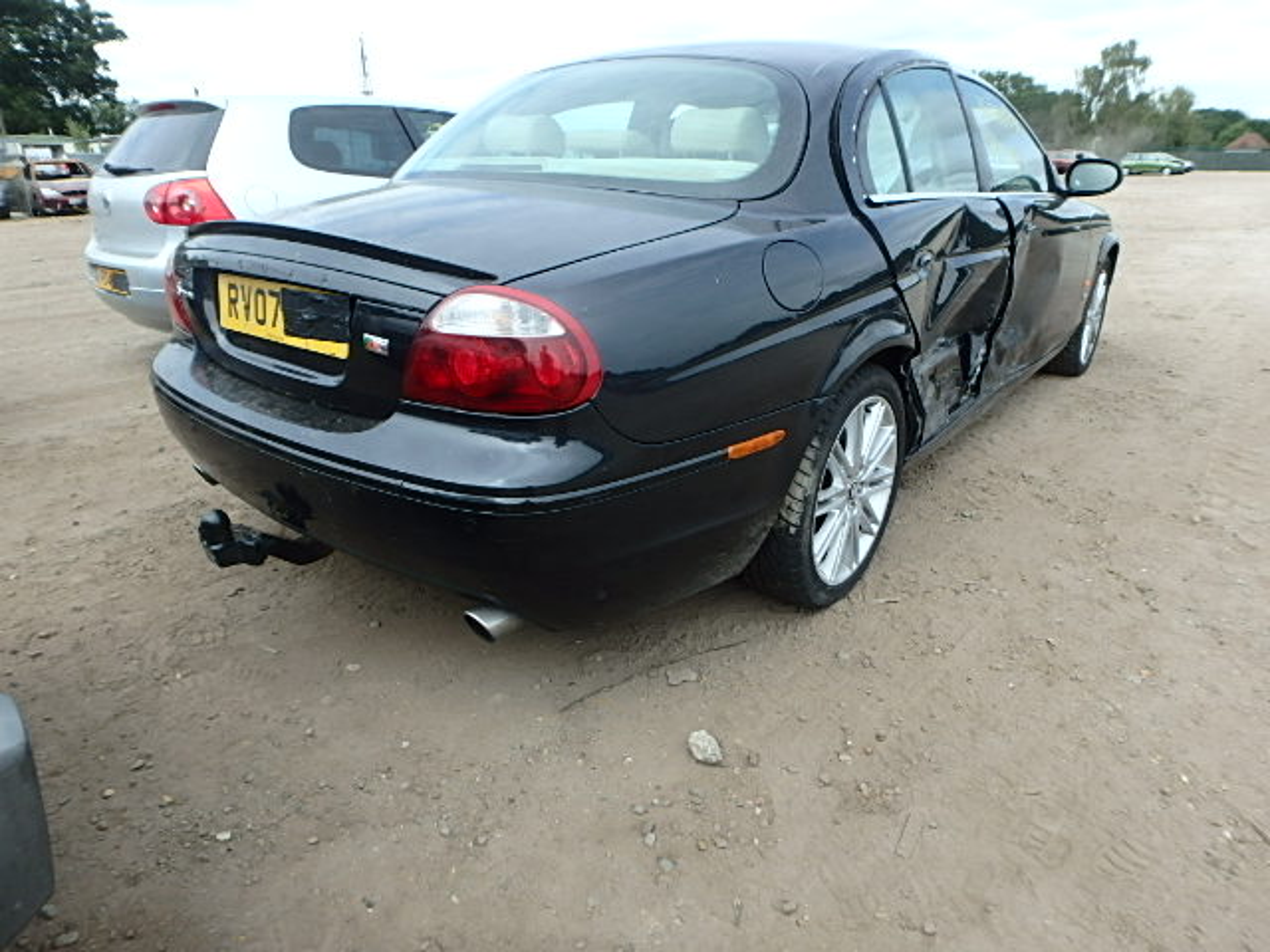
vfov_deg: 63.4
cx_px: 635
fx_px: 770
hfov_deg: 79.0
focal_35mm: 21
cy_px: 476
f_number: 3.5
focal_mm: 3.7
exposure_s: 1/500
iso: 125
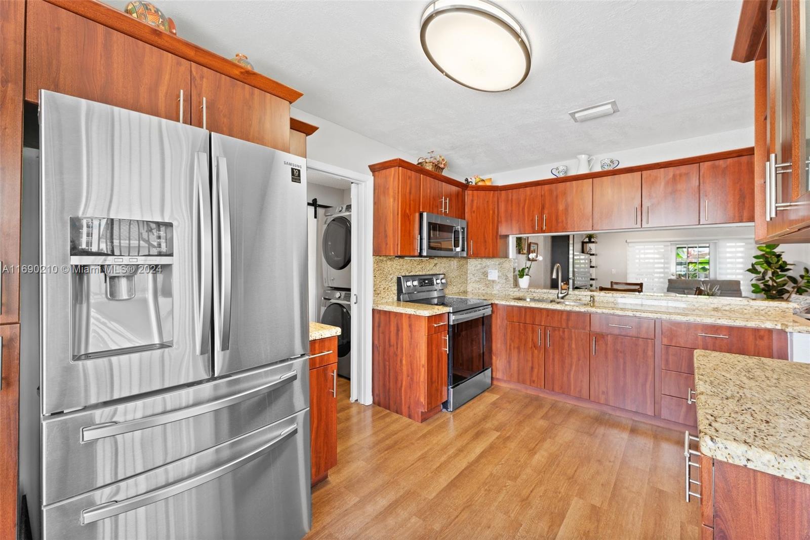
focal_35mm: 14
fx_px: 315
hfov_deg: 104.3
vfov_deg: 81.2
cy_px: 270
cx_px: 405
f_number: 8
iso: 200
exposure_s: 1.3
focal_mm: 14
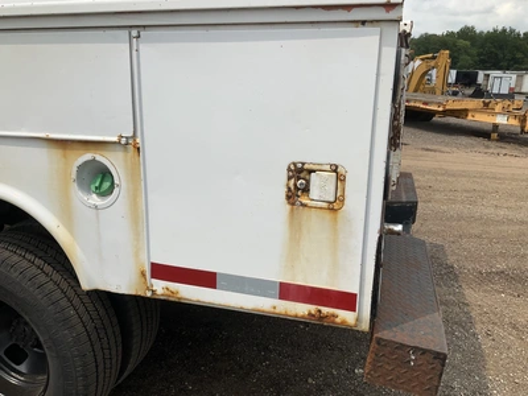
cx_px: 264
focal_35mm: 29
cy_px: 198
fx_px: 442
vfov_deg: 48.2
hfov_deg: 61.7
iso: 25
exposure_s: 1/2320
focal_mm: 3
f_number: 1.8
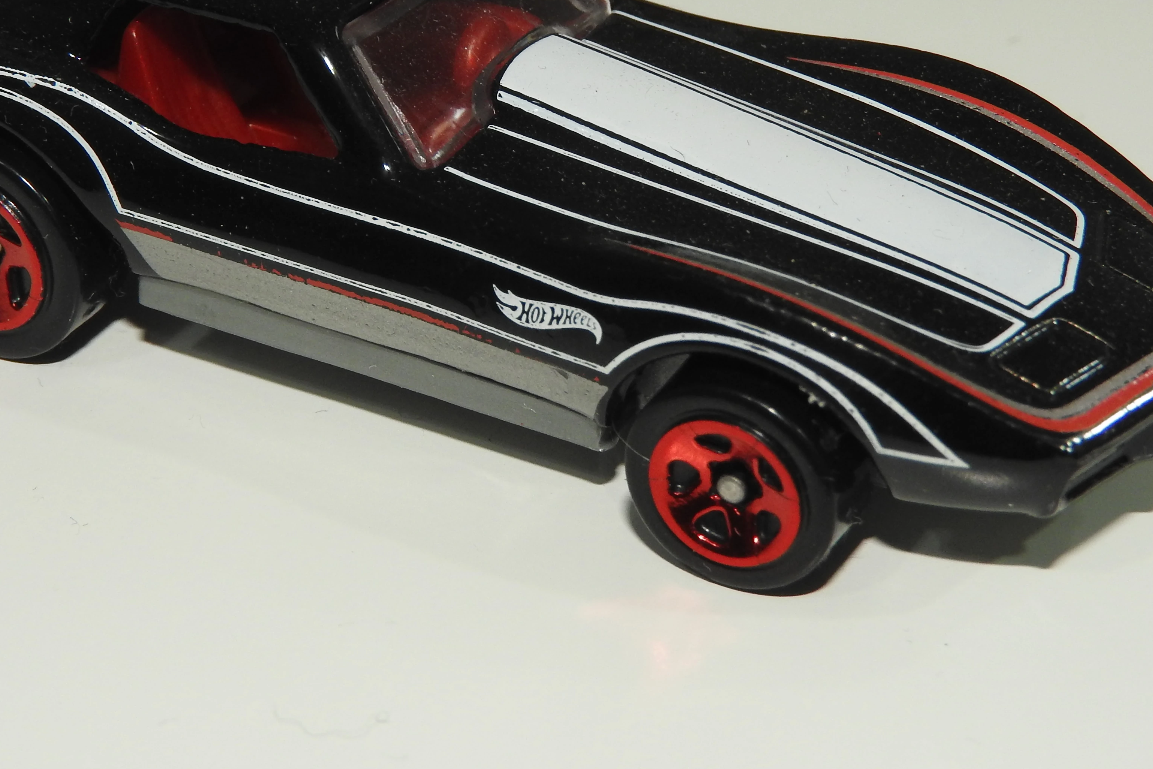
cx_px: 502
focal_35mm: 109
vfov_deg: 12.6
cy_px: 283
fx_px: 3491
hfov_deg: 18.7
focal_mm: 12.5
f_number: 5
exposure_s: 1/30
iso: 200
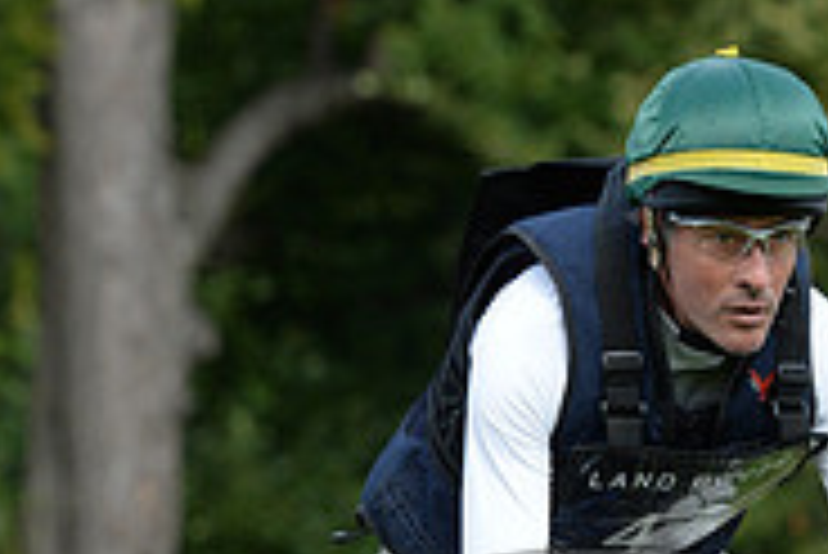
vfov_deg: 1.7
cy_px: 1049
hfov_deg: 2.6
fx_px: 18092
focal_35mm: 786
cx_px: 612
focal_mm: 250
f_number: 7.1
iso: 800
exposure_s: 1/1000
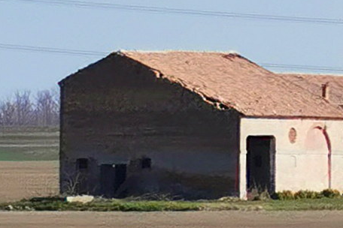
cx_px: 362
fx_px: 4125
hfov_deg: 4.8
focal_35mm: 433
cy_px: 40
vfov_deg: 3.2
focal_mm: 5.56
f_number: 1.6
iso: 50
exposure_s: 1/4464
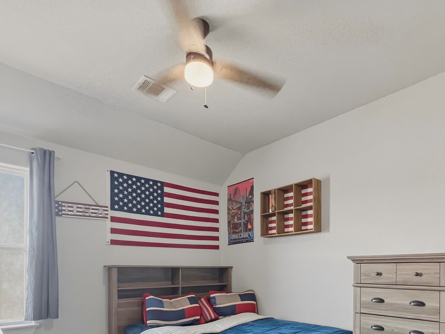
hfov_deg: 78.0
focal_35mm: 21
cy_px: 268
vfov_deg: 58.5
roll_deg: +0.1
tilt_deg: +0.5
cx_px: 270
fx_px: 270
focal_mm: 1.6
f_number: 1.8
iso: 400
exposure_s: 1/60
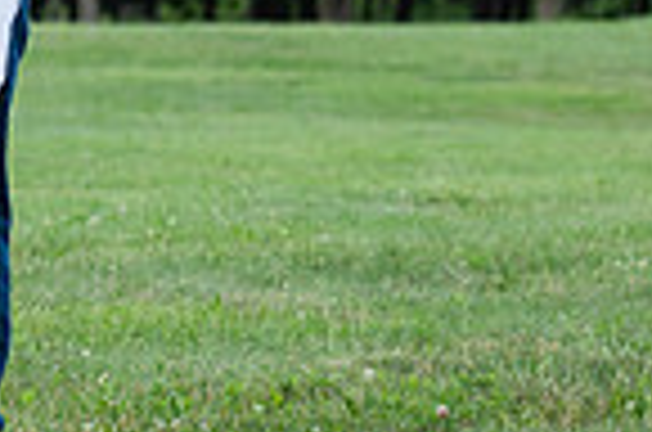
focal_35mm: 335
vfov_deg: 4.1
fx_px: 6054
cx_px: -405
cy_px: -205
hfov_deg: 6.1
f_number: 5
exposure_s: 1/250
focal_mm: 82
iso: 500
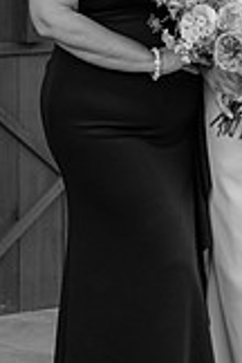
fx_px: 2097
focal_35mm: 208
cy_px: -87
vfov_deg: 9.7
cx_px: 190
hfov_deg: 6.6
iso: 1000
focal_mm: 50
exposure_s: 1/4000
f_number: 1.8
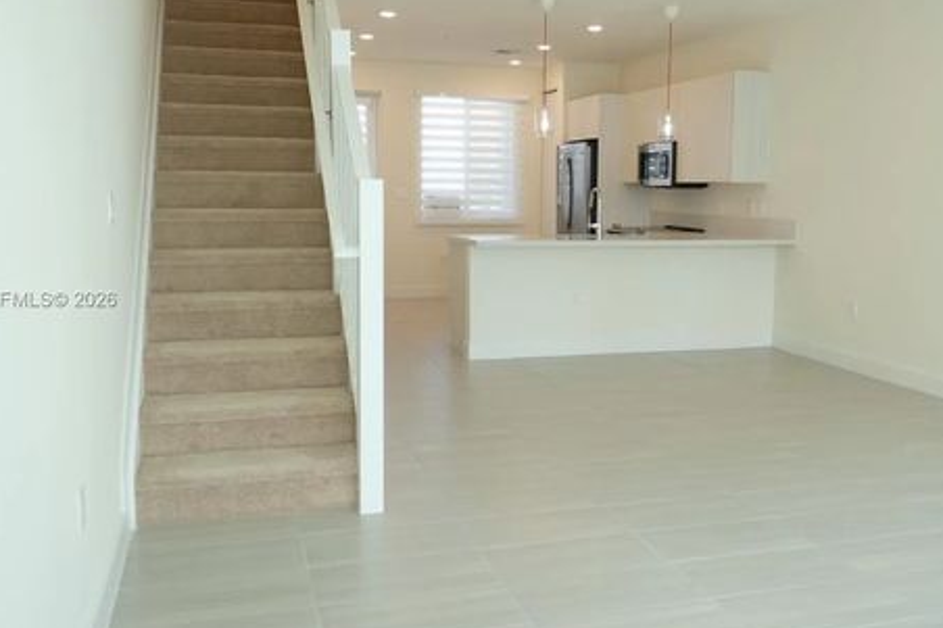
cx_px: 524
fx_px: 890
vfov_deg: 38.8
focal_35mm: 34
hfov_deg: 55.7
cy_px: 300
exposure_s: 1/210
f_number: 1.8
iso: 200
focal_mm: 16
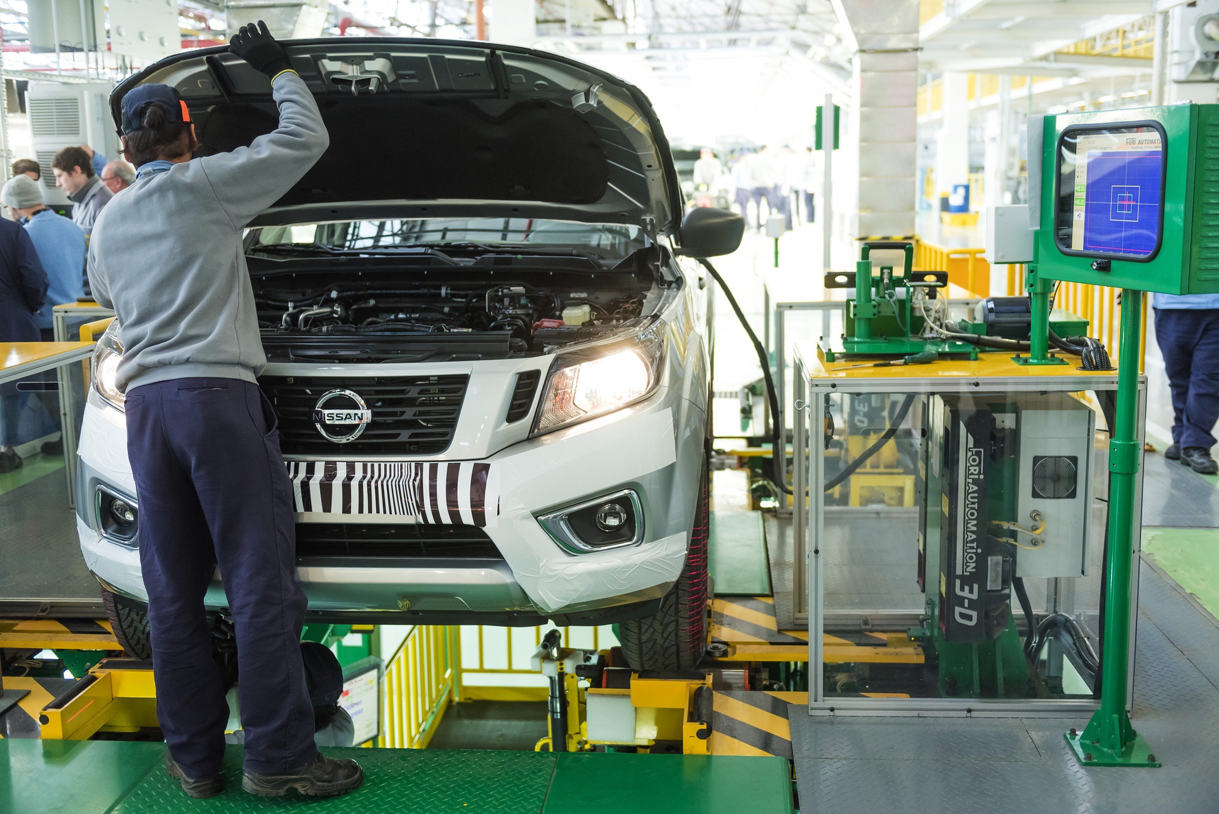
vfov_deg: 35.1
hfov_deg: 50.7
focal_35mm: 38
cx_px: 610
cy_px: 407
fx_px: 1287
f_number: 2.8
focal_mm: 38
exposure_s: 1/200
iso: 1600
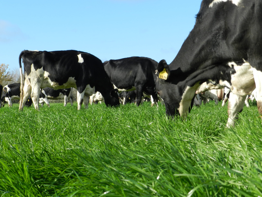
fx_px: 575
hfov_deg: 25.7
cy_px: 98
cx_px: 131
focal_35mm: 76
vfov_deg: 19.4
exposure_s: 1/500
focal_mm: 13.5
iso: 160
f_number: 4.8
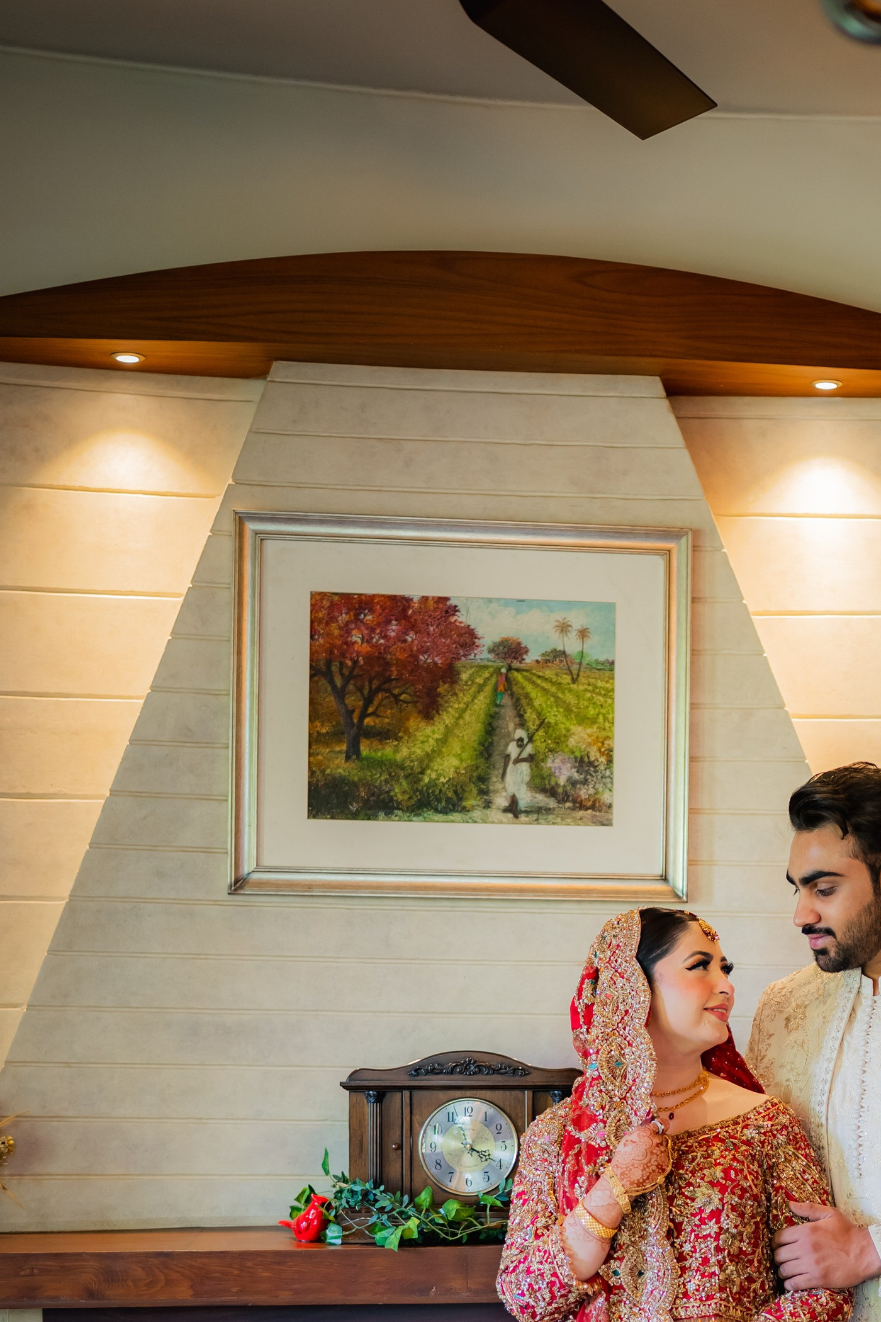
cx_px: 730
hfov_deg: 20.9
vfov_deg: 30.8
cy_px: 1016
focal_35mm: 64
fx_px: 2349
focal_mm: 35
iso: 640
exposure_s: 1/160
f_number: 1.4
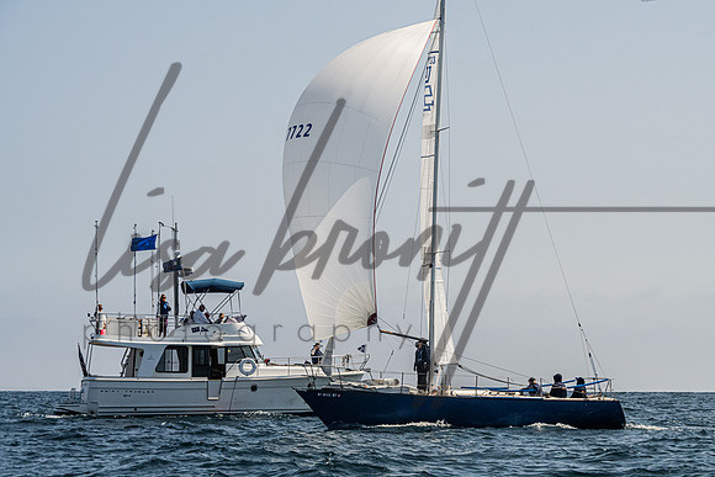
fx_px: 2603
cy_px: 284
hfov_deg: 15.6
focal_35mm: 131
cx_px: 444
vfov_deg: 10.5
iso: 1250
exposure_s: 1/4000
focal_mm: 105
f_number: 10
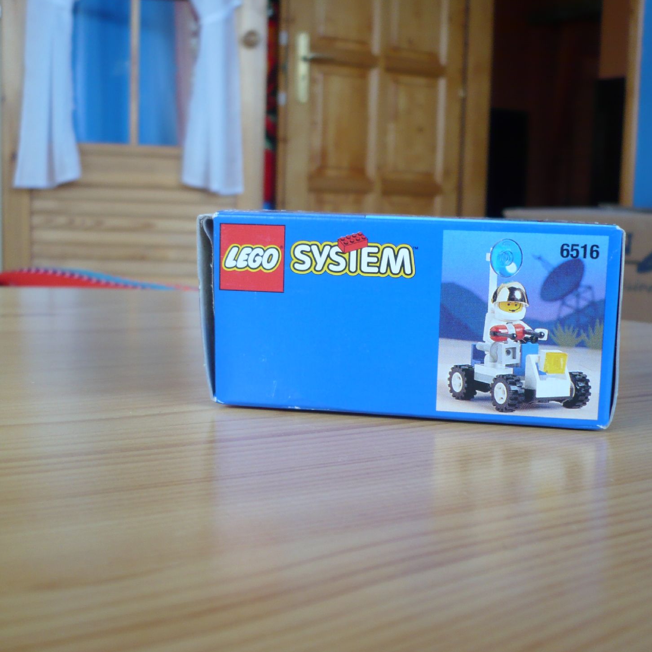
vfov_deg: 40.0
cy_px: 329
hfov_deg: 40.0
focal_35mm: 42
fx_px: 895
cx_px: 342
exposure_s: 1/25
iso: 100
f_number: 2.8
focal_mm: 5.8
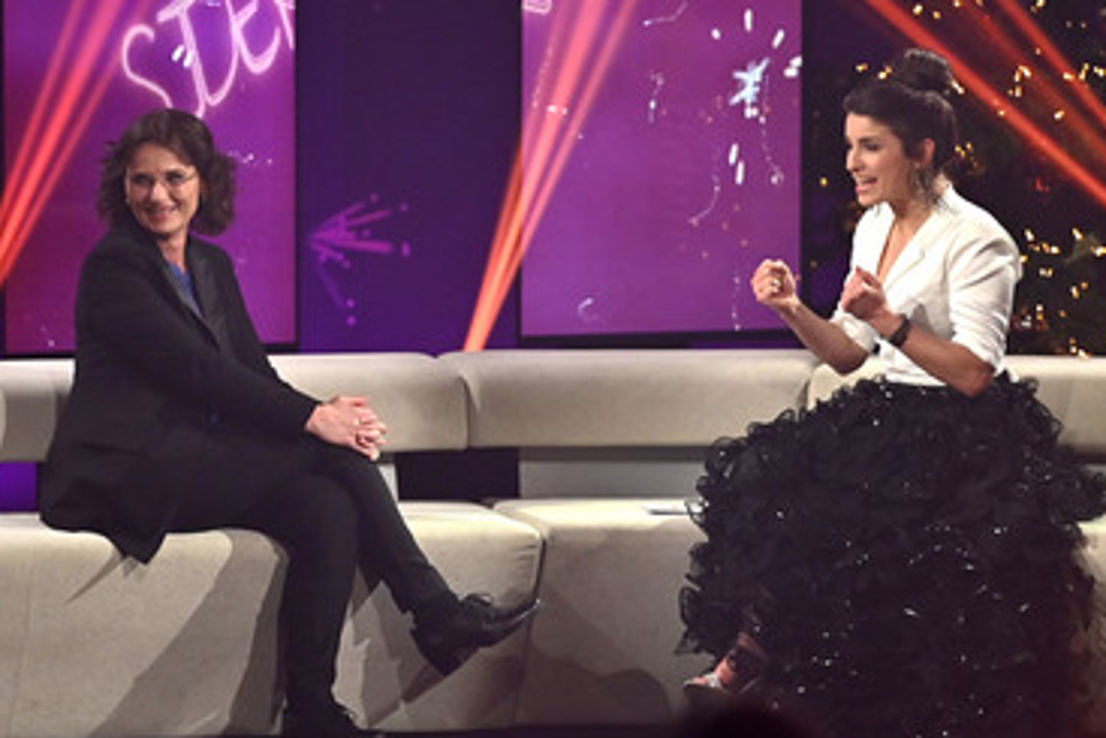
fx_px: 7530
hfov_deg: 8.4
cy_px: 398
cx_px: 567
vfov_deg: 5.6
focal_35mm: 245
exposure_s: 1/400
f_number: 2.8
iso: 1600
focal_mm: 200
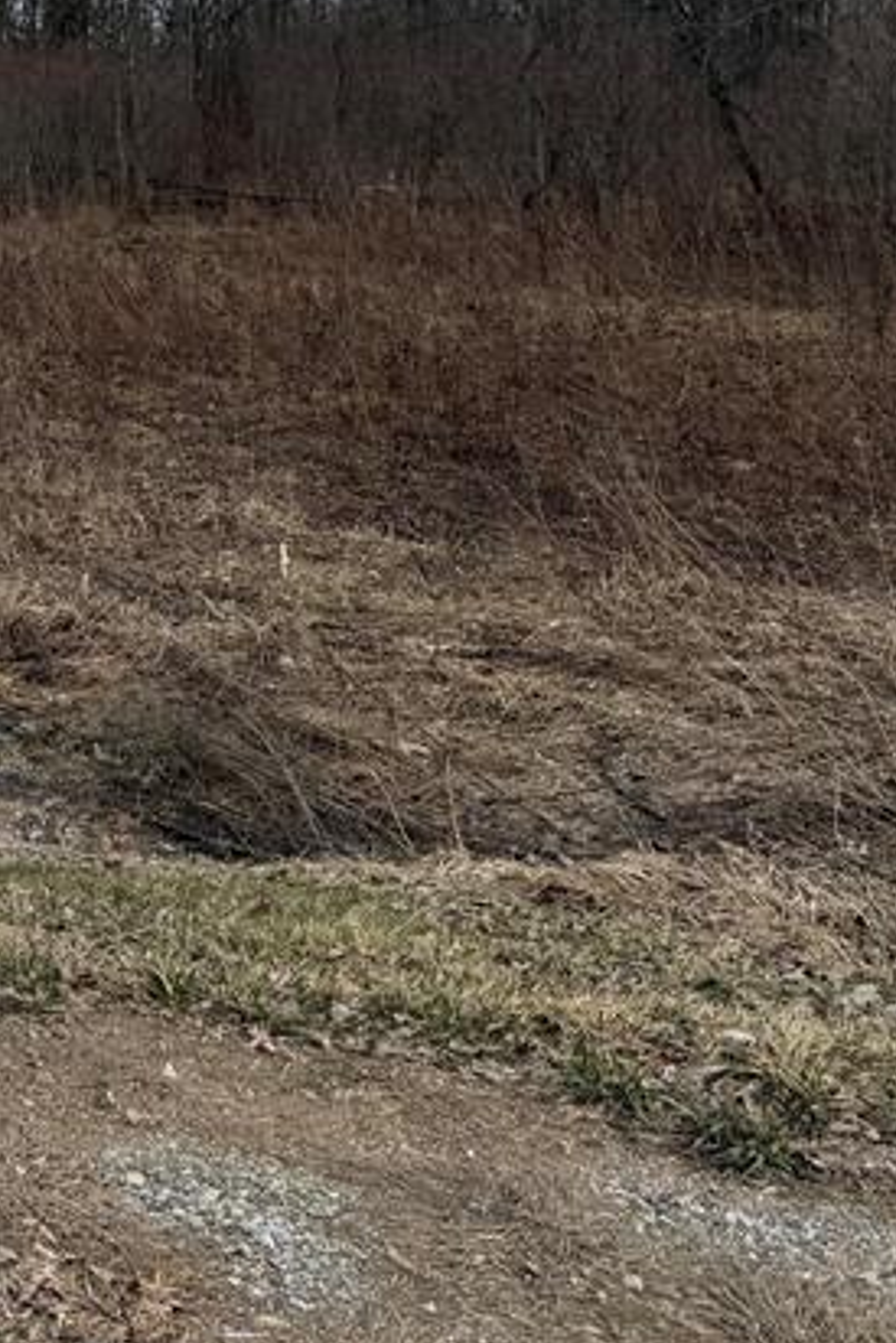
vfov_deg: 31.1
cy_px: 179
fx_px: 2313
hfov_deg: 19.6
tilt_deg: -3.0
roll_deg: -0.2
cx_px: -371
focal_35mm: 62
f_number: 1.78
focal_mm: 6.76
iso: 80
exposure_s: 1/3021
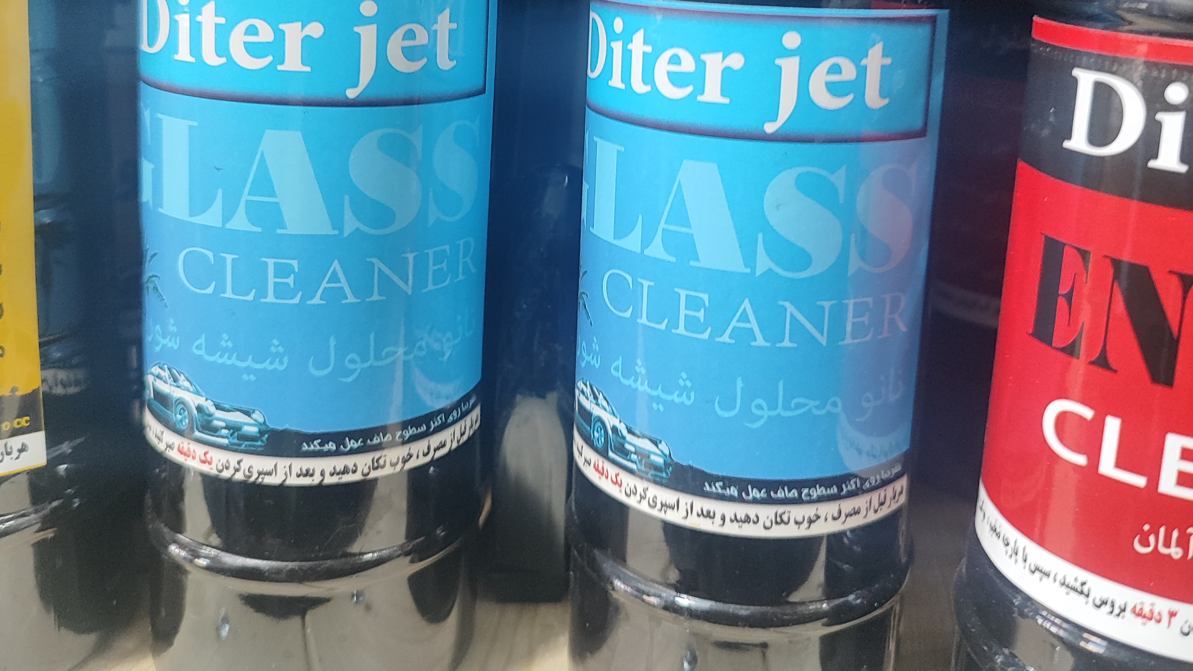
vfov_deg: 31.9
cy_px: 122
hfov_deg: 55.3
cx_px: 597
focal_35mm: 36
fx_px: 1139
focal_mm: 5.89
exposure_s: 1/50
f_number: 1.89
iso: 315
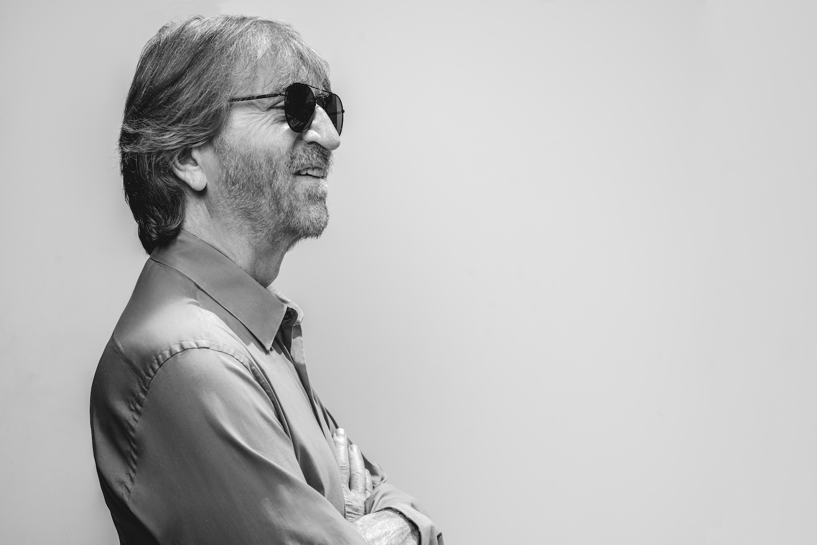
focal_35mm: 50
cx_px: 408
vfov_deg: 27.0
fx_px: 1135
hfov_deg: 39.6
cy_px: 272
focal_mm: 50
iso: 31
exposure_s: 1/160
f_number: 7.1
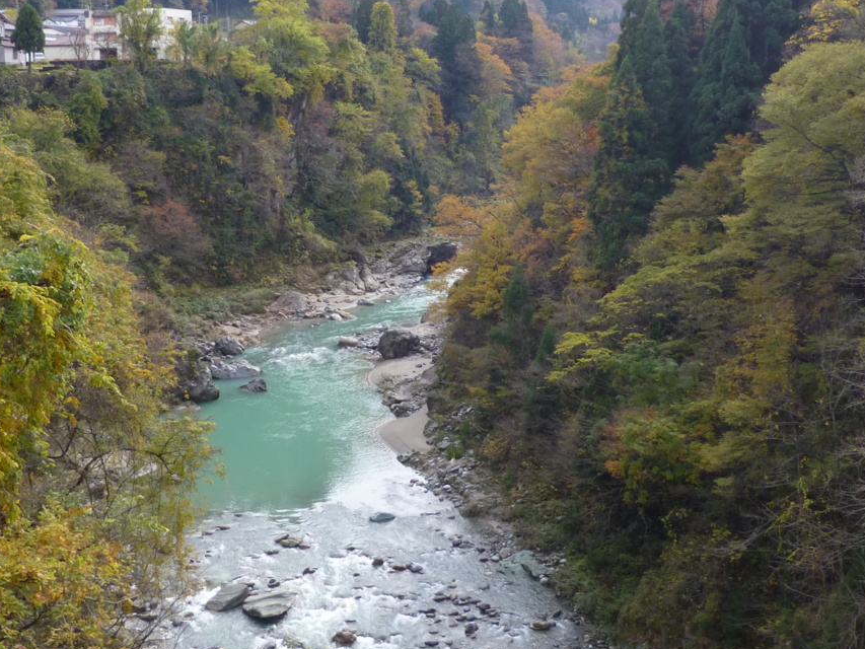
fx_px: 1125
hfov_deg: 42.1
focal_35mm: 45
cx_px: 410
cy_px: 248
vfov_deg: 32.1
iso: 100
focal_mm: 4.3
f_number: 4
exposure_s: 1/200
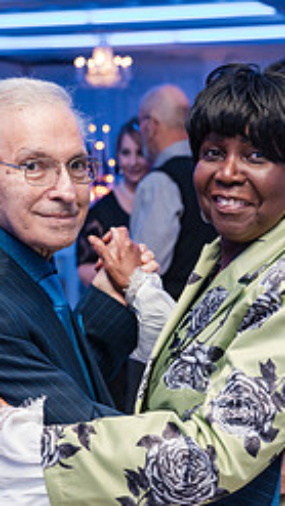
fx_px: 1101
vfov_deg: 25.6
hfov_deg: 14.7
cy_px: 369
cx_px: 172
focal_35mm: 82
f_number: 4
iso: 3200
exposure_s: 1/250
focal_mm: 43
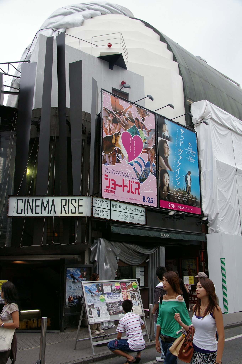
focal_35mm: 33
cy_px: 182
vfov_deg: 57.3
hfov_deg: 39.9
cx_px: 121
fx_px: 333
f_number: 8
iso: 400
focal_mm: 22
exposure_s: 1/320
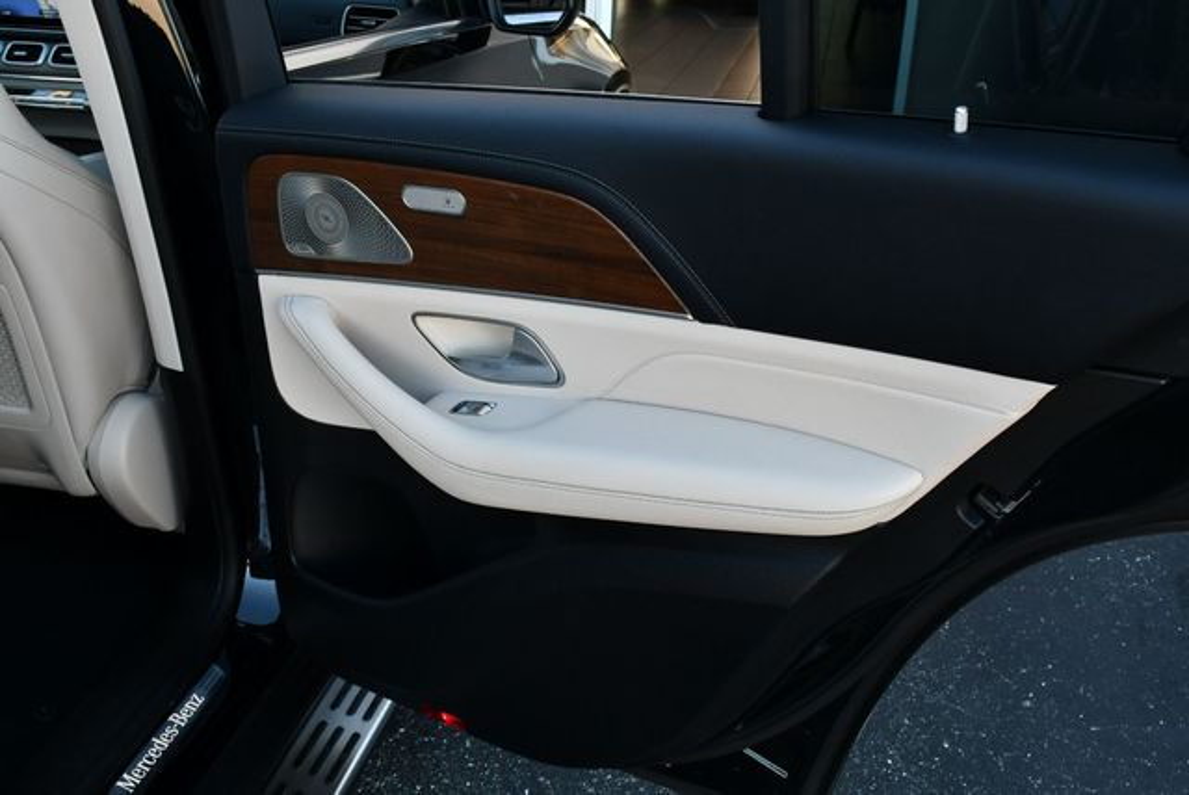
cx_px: 594
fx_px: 1190
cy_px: 398
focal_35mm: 36
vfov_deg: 36.9
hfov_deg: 53.1
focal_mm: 18
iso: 360
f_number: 5.6
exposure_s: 1/250
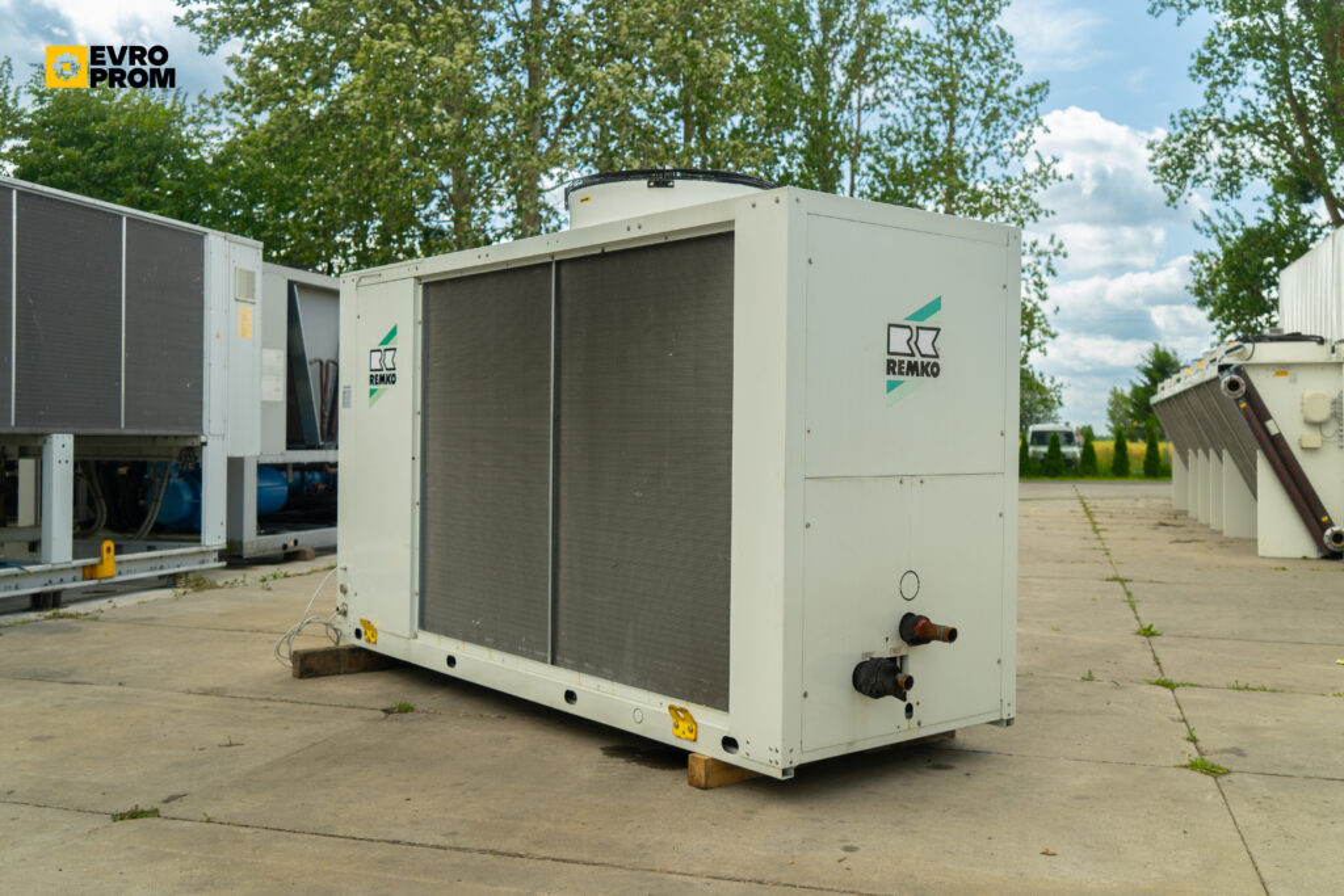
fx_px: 1195
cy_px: 448
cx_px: 672
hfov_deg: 58.7
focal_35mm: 32
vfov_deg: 41.1
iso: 125
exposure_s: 1/160
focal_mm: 32
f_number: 4
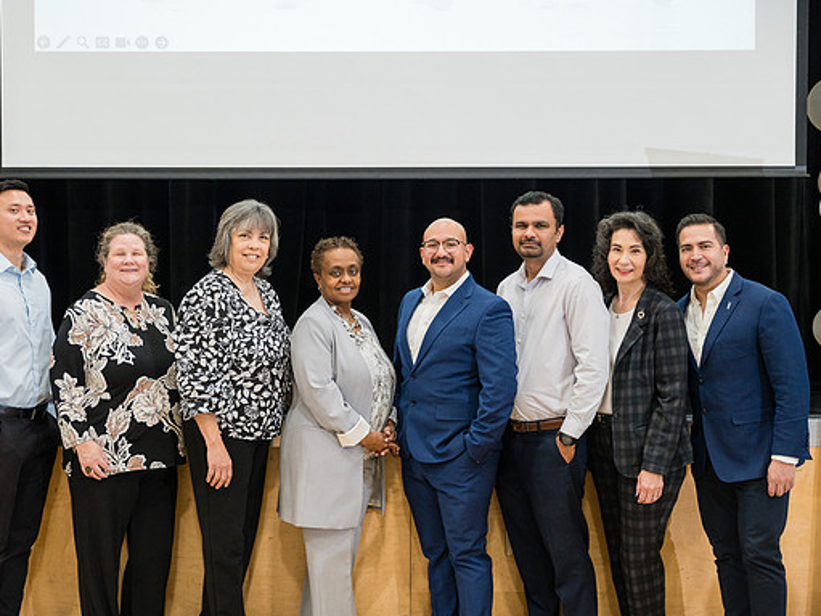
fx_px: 1233
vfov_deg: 28.0
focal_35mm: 52
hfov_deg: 36.8
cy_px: 308
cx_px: 376
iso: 1600
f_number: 2.8
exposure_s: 1/250
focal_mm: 47.6
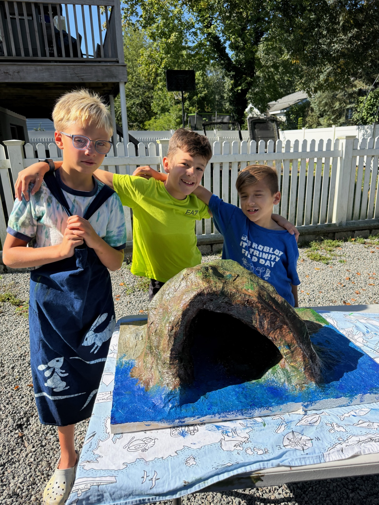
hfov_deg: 56.8
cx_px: 190
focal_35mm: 24
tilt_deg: -16.9
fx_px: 350
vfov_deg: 71.6
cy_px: 252
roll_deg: +1.2
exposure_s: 1/3145
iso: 100
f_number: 1.78
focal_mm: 6.76
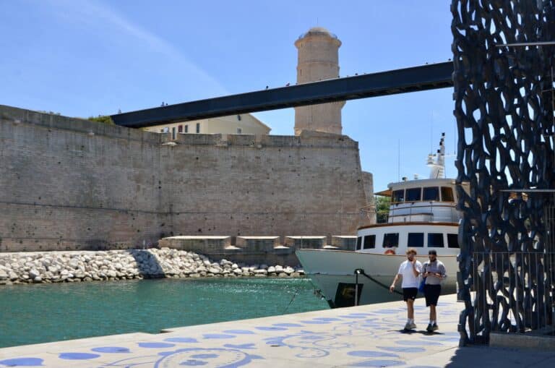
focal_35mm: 39
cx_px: 278
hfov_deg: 49.6
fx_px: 600
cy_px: 184
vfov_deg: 34.1
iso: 100
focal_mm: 26
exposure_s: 1/250
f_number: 8
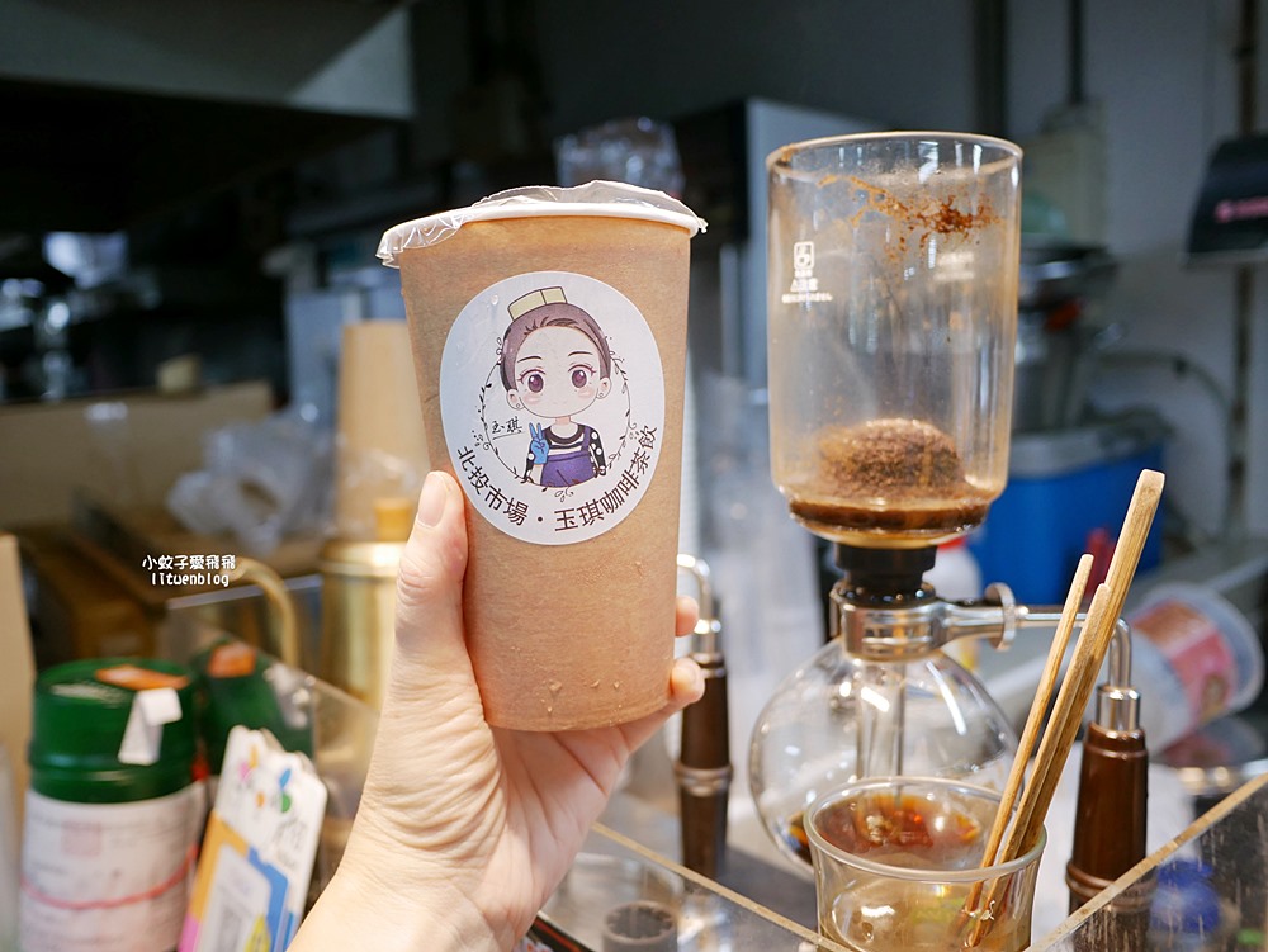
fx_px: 1026
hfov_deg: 63.4
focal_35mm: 28
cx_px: 634
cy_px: 476
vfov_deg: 49.8
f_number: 2.5
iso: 320
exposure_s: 1/60
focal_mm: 14
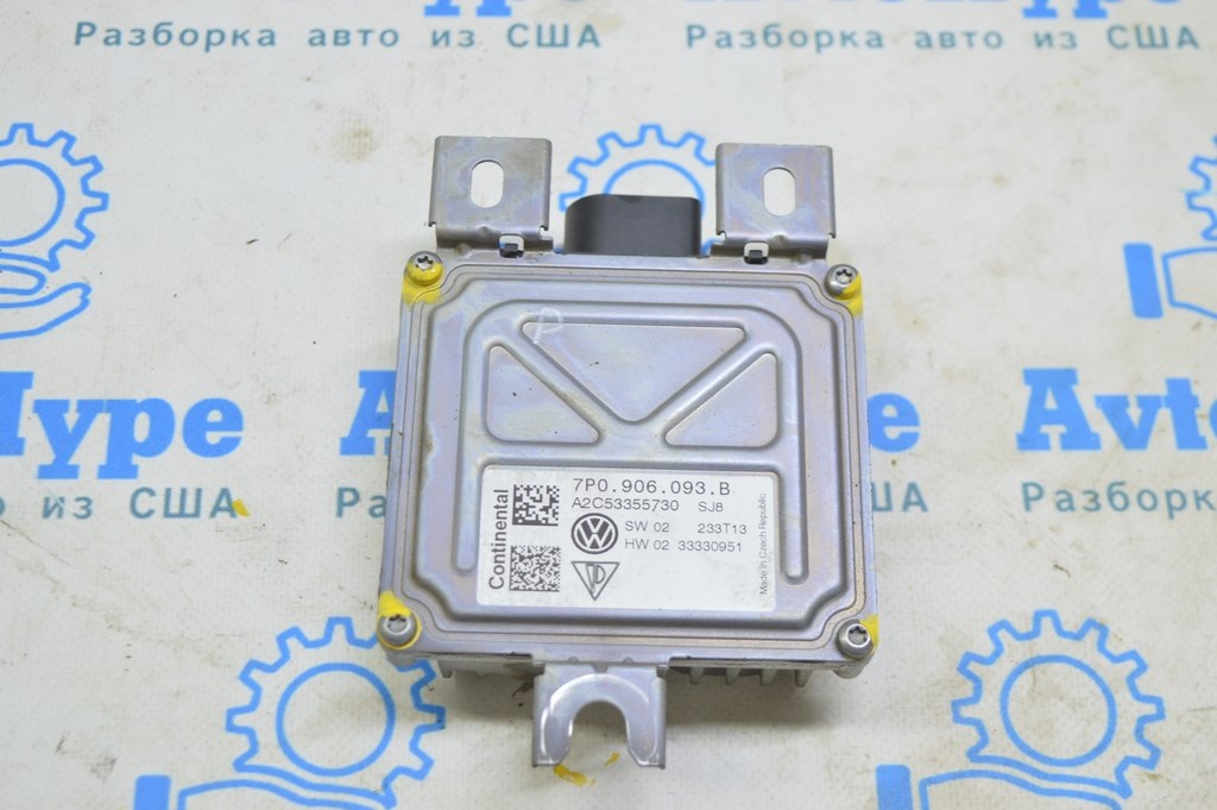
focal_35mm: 57
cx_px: 608
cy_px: 405
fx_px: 1925
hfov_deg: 35.1
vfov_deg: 23.7
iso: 400
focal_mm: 38
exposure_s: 1/20
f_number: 5.6
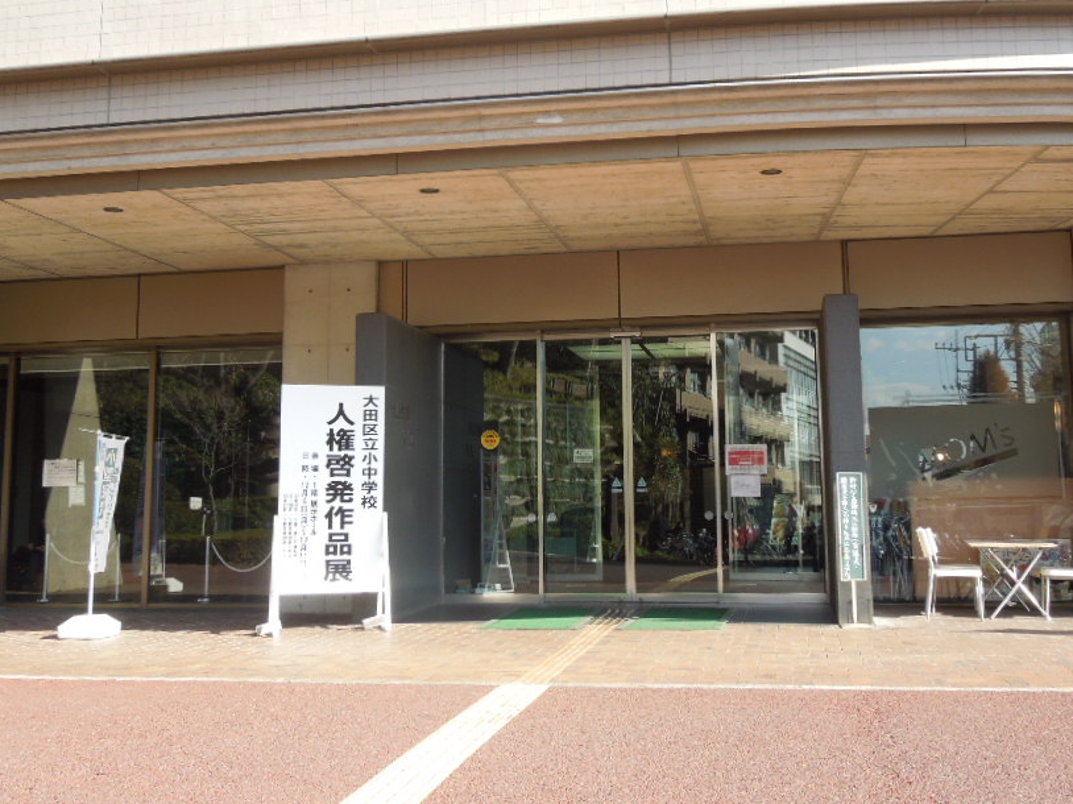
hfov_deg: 47.9
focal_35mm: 39
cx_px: 567
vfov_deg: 36.6
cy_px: 307
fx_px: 1209
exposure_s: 1/200
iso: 100
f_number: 3.6
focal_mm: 5.6
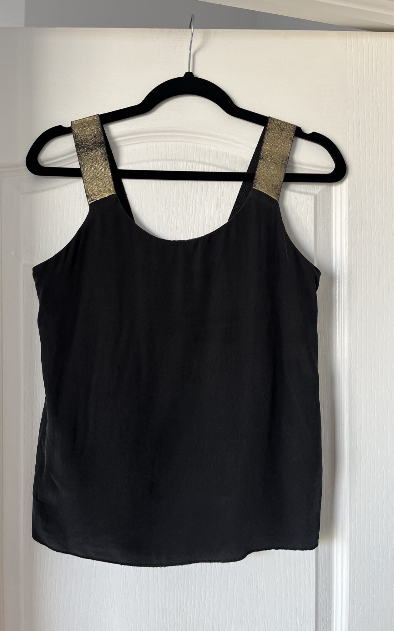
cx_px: 180
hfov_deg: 44.5
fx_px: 481
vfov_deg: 66.5
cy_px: 315
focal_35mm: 28
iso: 100
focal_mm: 5.1
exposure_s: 1/75
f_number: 1.6
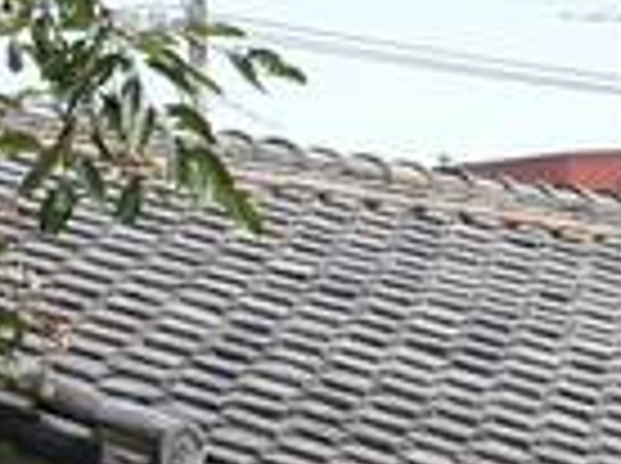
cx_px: 342
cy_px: 899
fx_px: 5623
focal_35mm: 314
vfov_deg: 4.7
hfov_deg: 6.3
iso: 200
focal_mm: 36
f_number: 6.3
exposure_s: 1/200
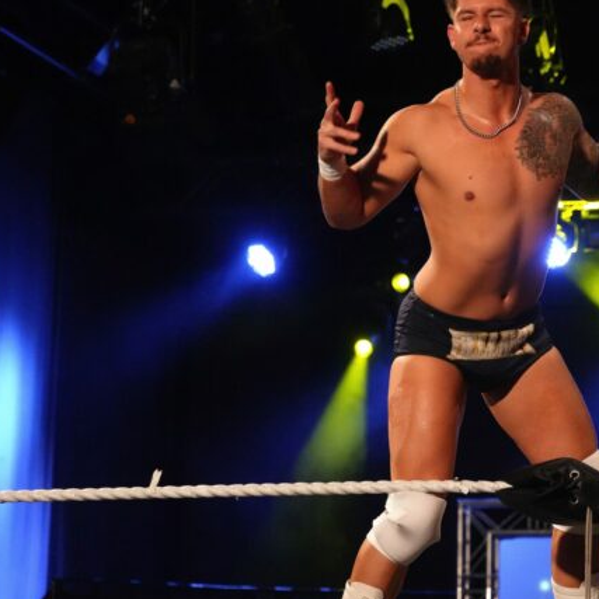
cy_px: 348
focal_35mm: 197
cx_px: 523
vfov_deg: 8.9
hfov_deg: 8.9
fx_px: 3857
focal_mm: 86
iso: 6400
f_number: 5
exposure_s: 1/160
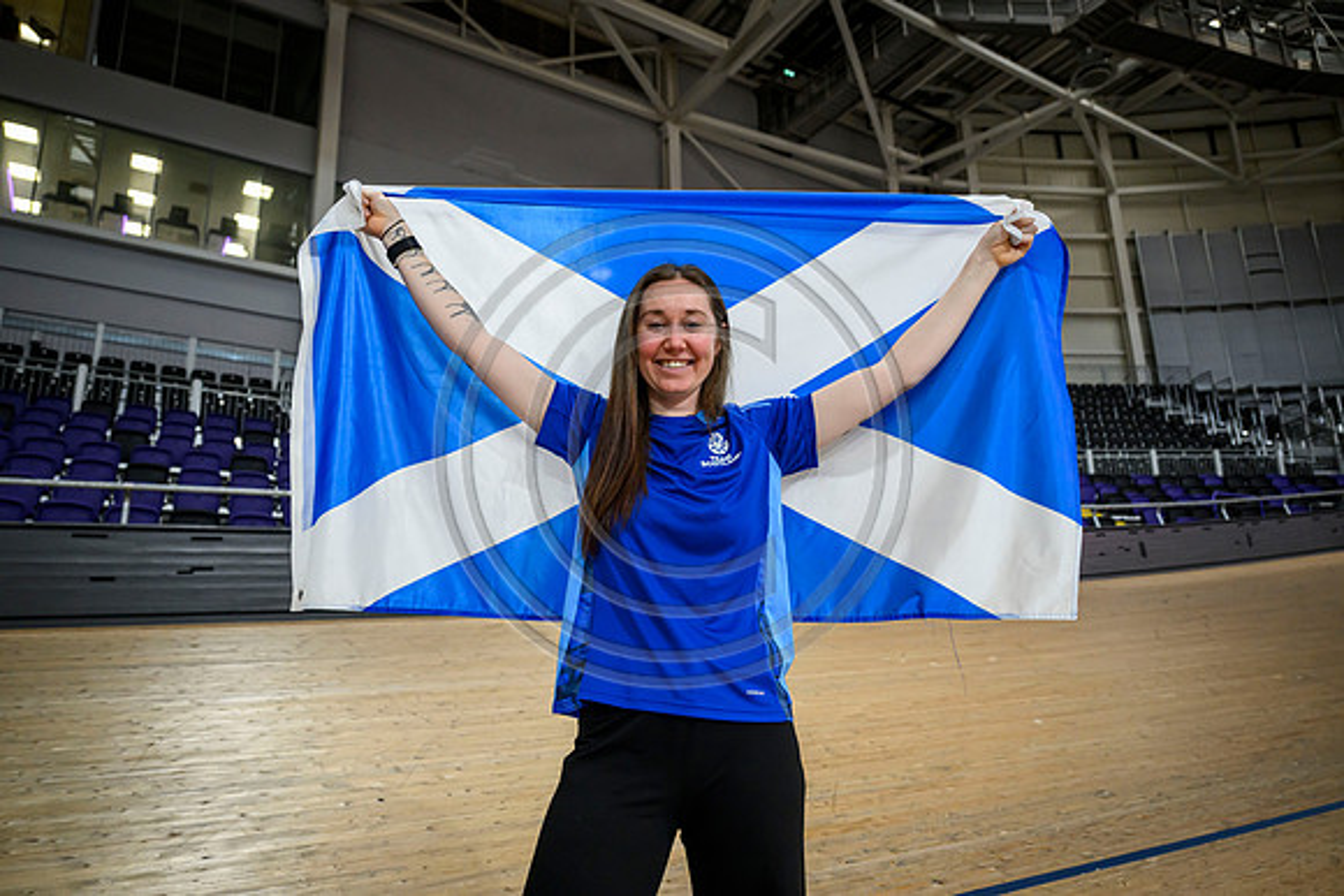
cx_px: 672
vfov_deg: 53.2
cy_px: 448
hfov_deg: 73.7
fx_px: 896
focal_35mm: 24
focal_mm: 24
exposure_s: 1/400
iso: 4000
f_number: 3.5
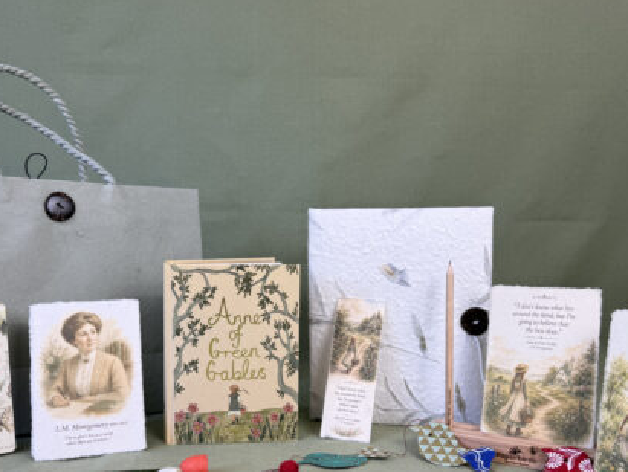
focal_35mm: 35
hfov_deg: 52.6
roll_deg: -0.2
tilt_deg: -2.4
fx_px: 636
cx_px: 303
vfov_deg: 40.6
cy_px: 276
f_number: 1.78
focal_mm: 6.76
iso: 64
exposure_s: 1/121
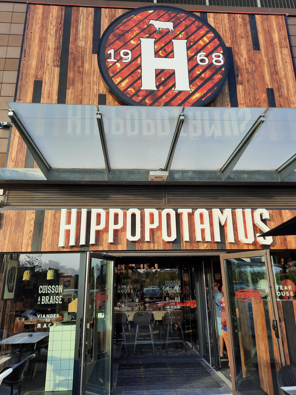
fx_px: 285
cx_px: 148
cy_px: 198
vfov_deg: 69.4
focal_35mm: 25
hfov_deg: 54.9
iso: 32
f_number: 2
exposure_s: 1/197
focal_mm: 4.6
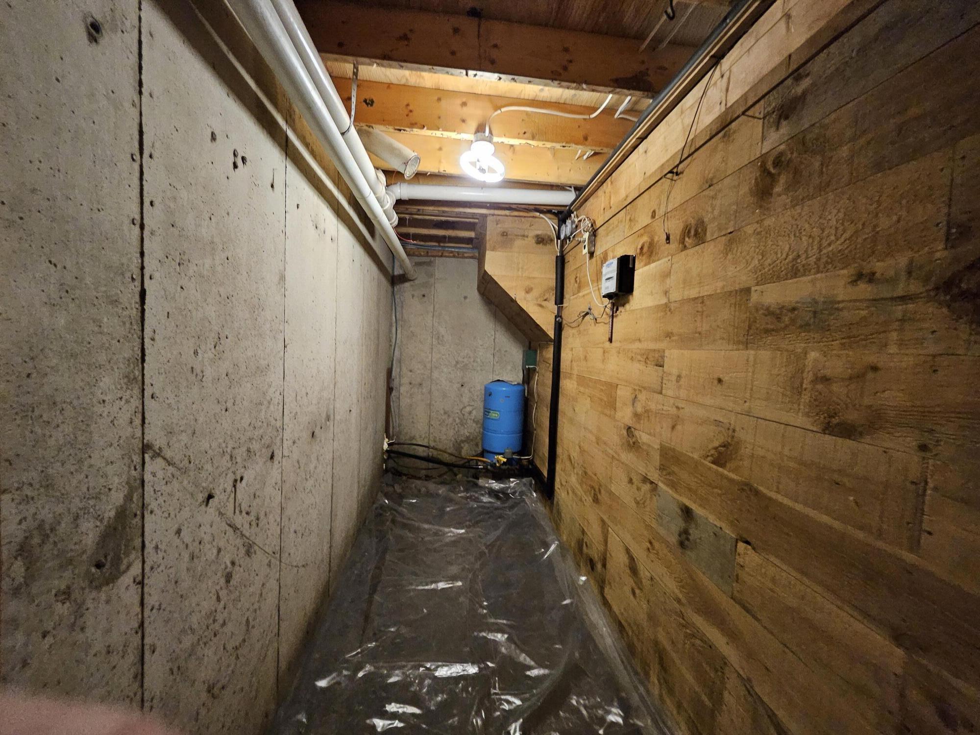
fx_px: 368
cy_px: 368
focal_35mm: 13
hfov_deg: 106.2
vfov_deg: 89.9
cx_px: 490
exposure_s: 1/30
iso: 500
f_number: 2.2
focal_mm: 1.74
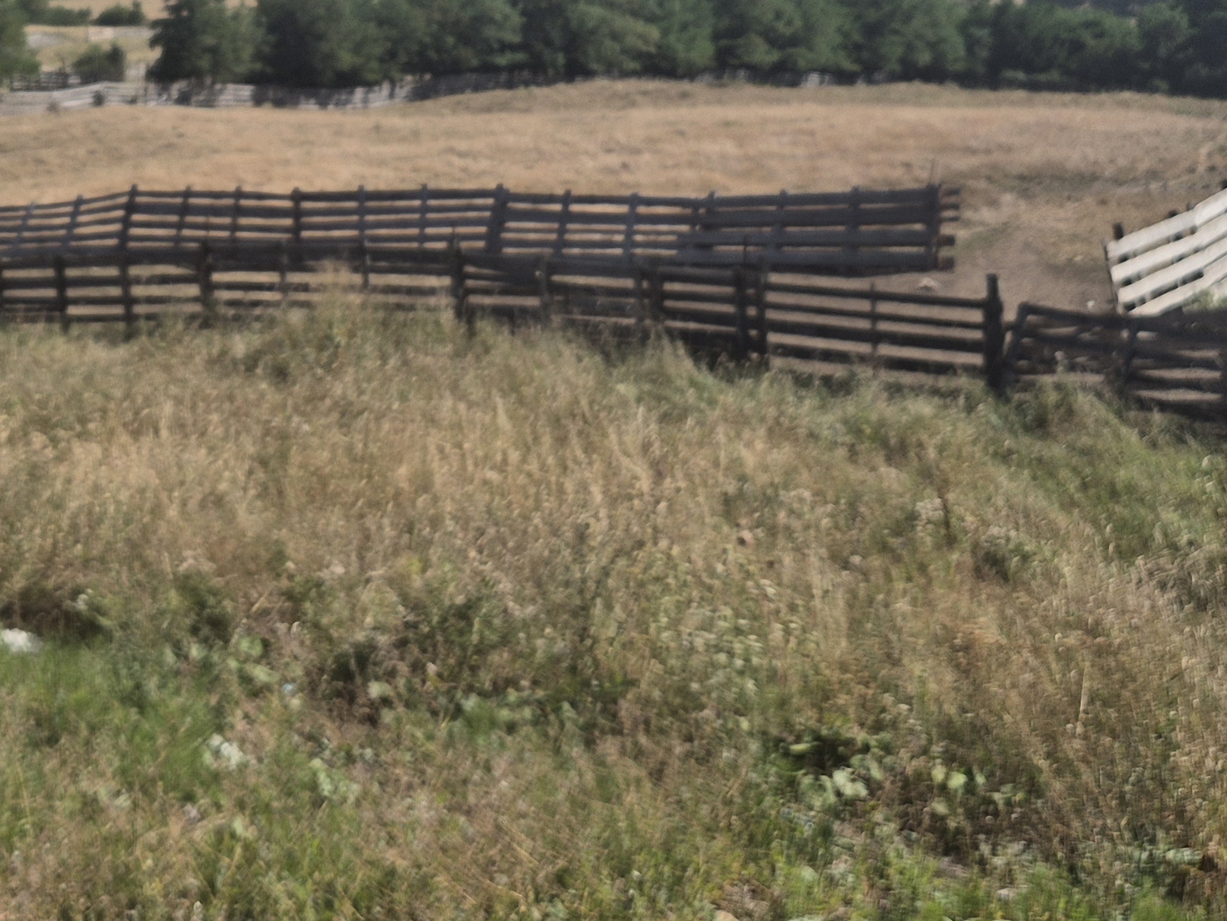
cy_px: 124
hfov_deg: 32.8
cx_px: 230
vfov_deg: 25.0
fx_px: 2021
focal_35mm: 57
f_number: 1.8
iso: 25
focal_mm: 5.4
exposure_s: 1/3032
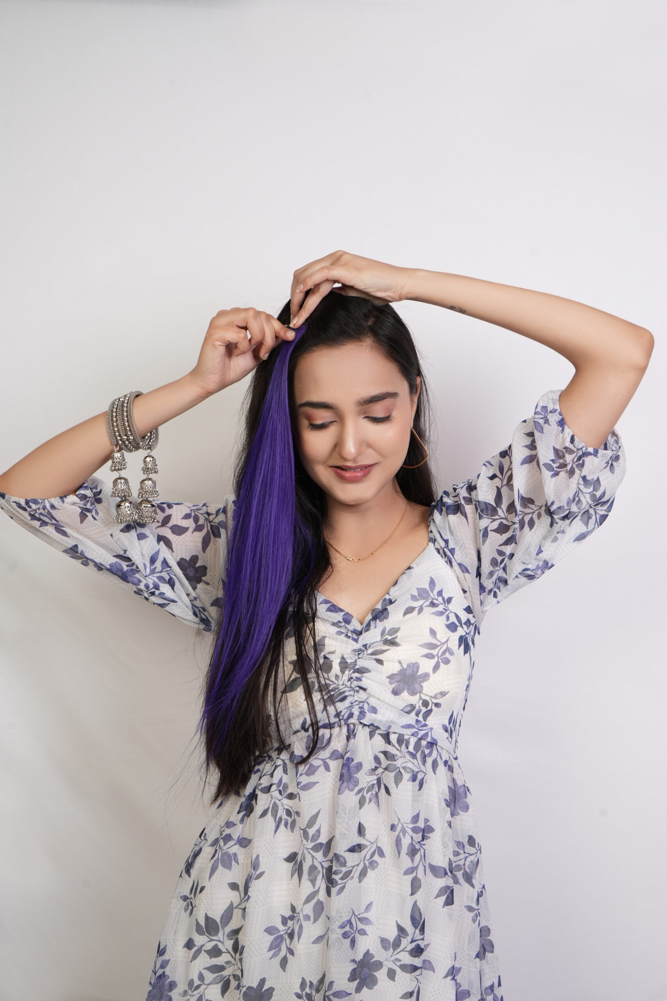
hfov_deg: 27.0
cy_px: 500
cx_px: 334
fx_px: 1389
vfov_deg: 39.6
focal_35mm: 50
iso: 500
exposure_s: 1/125
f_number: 10
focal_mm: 50
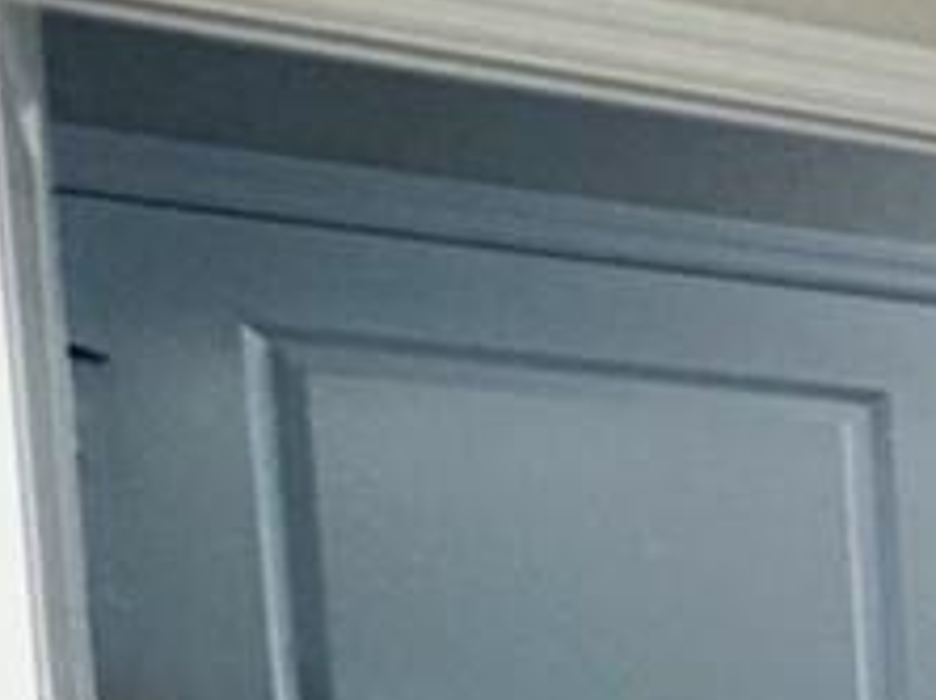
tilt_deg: -7.2
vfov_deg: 13.4
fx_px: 2728
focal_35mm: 101
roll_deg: -2.3
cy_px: 1168
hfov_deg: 10.8
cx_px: 2943
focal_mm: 2.22
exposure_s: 1/120
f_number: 2.2
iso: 100
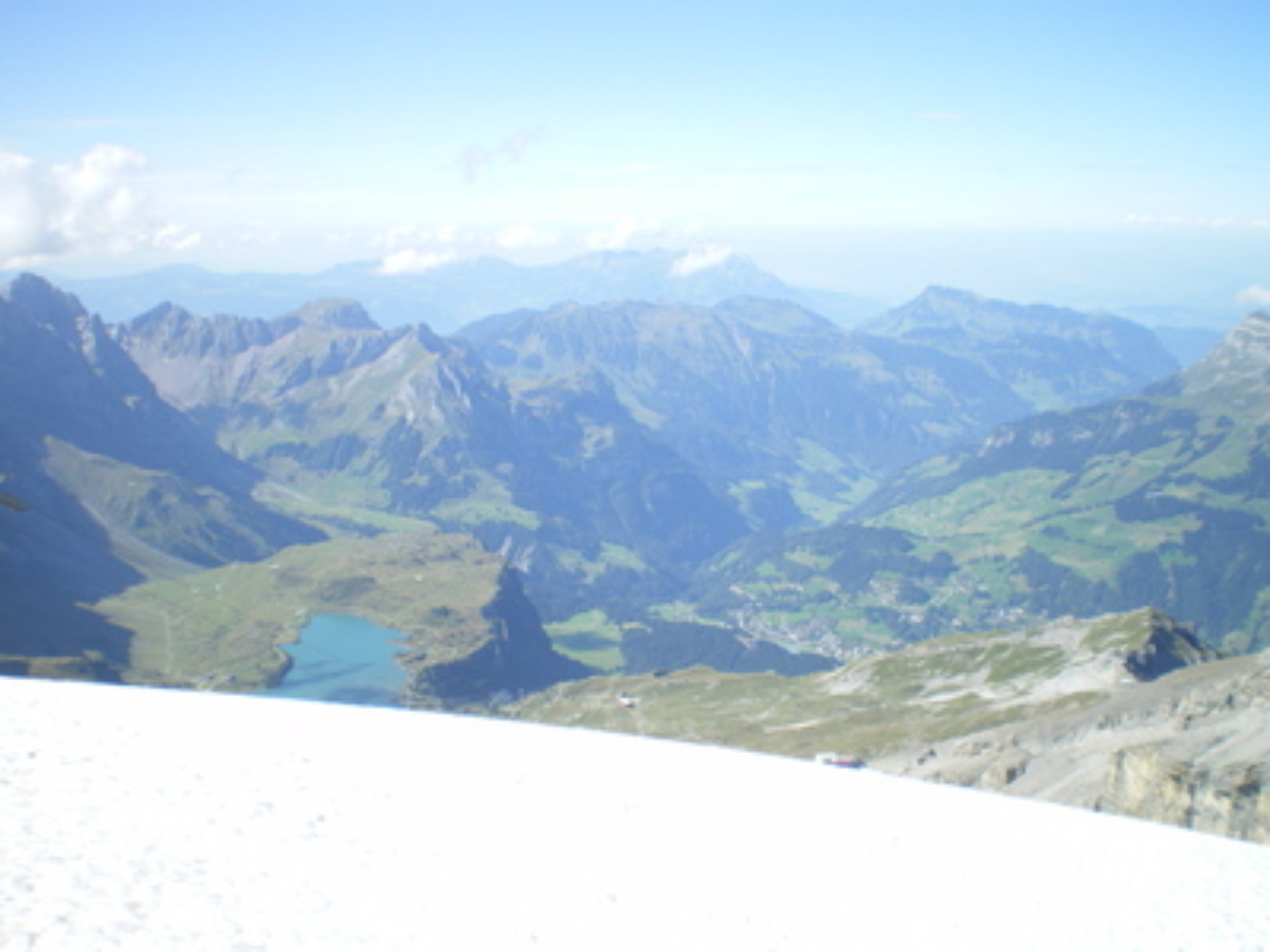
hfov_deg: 51.4
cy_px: 476
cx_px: 635
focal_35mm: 36
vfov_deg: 39.7
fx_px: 1321
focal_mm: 6.3
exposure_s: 1/250
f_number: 4.6
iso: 50
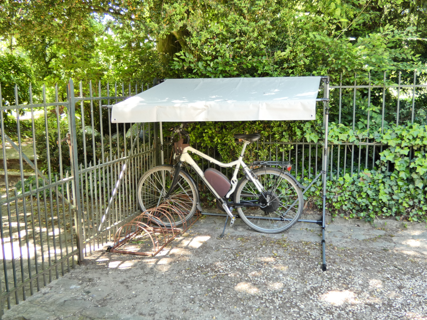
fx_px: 432
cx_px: 214
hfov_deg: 52.6
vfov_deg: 40.7
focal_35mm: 35
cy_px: 160
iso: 320
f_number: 3.4
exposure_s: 1/25
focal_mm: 6.2
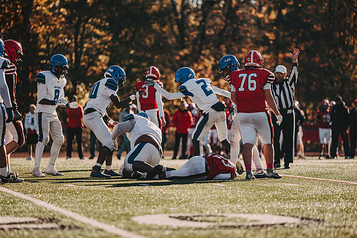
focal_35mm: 200
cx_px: 178
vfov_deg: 6.9
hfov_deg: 10.3
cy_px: 119
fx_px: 1984
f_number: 3.2
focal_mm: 200
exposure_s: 1/2000
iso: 250
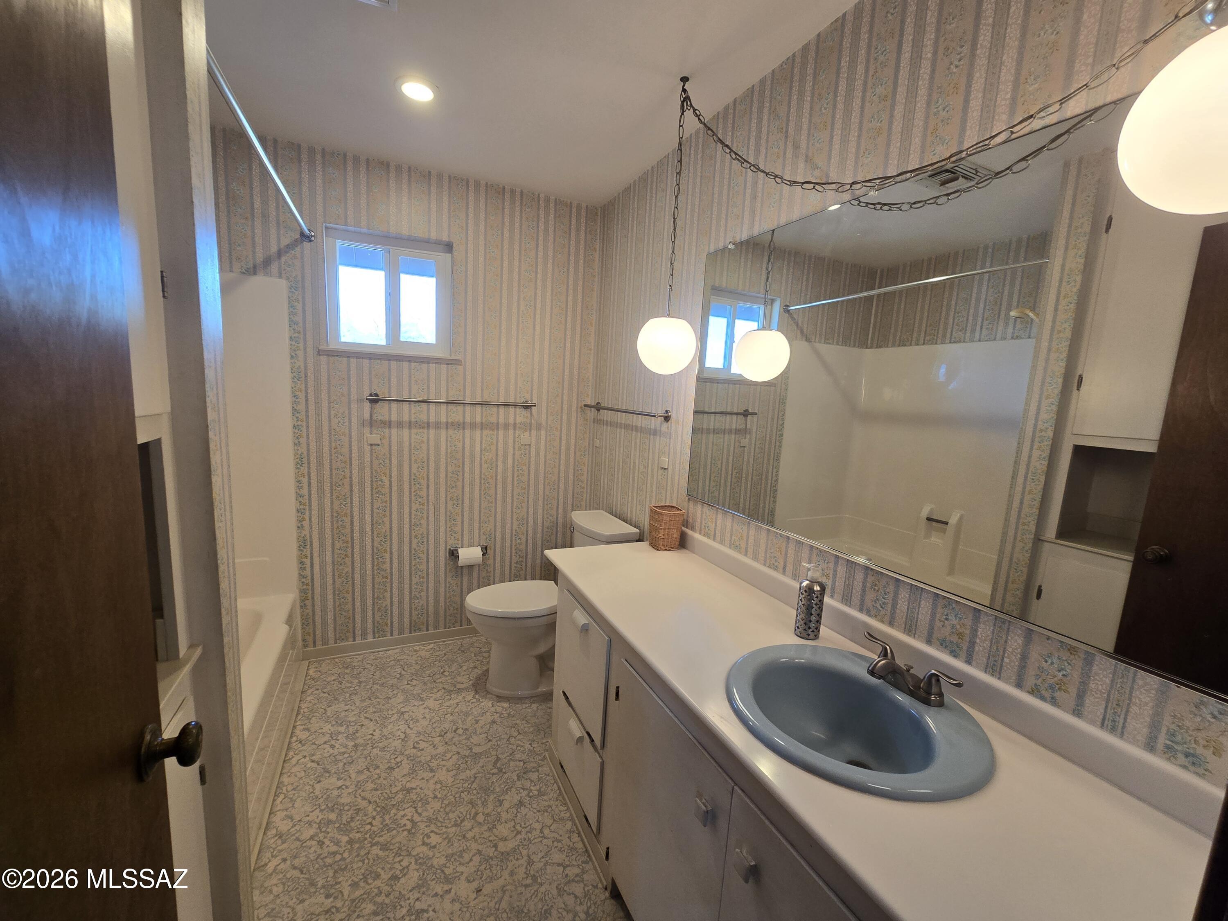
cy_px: 460
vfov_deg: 89.9
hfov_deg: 106.2
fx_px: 461
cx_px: 614
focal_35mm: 13
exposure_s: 1/60
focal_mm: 2.2
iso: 64
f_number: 2.2
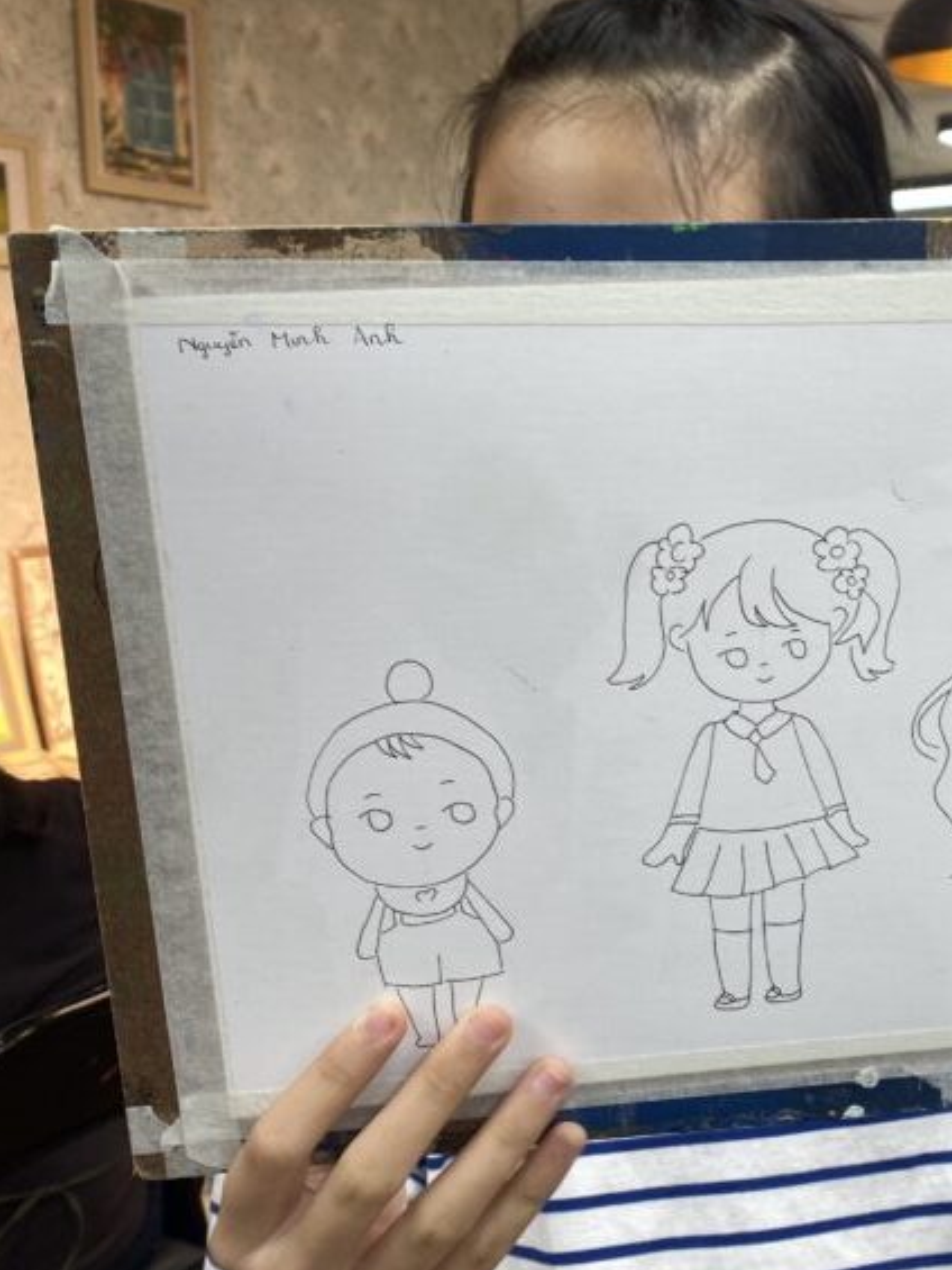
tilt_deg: -4.5
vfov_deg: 41.2
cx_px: 795
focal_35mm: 46
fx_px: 1686
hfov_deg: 30.6
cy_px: 632
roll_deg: -0.2
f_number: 1.8
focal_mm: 4.25
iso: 40
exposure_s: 1/100
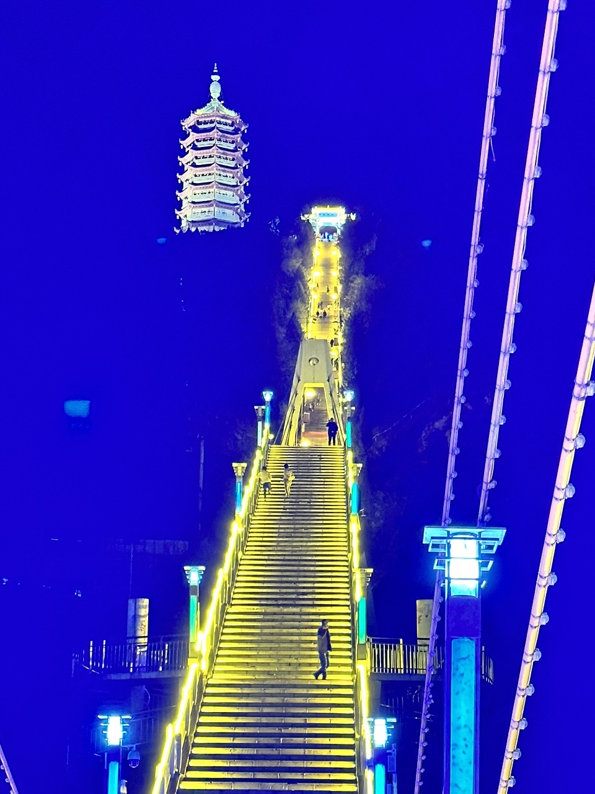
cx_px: 280
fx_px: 1719
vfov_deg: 25.9
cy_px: 476
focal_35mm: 75
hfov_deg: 19.6
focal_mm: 6.86
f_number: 1.78
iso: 500
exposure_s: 1/25
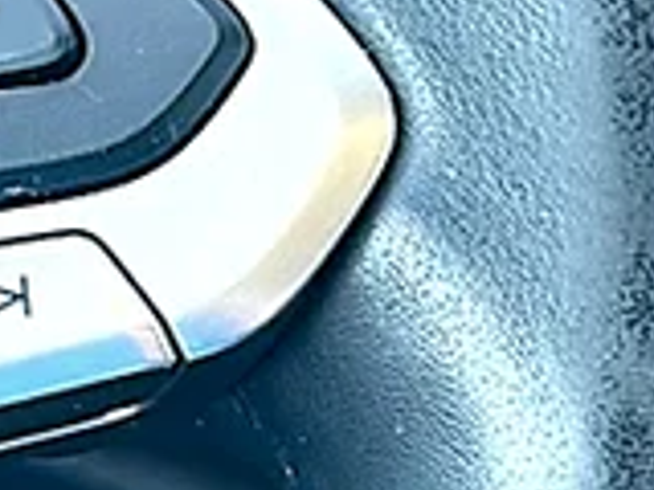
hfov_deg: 11.6
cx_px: -159
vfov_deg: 8.9
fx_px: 3136
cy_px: 47
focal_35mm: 166
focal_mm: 6.86
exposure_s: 1/82
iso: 64
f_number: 1.78
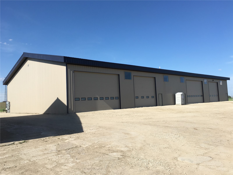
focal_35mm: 29
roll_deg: +2.9
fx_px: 195
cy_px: 88
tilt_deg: +3.3
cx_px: 116
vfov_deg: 48.2
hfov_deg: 61.7
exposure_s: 1/1789
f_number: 2.2
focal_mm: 4.15
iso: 25
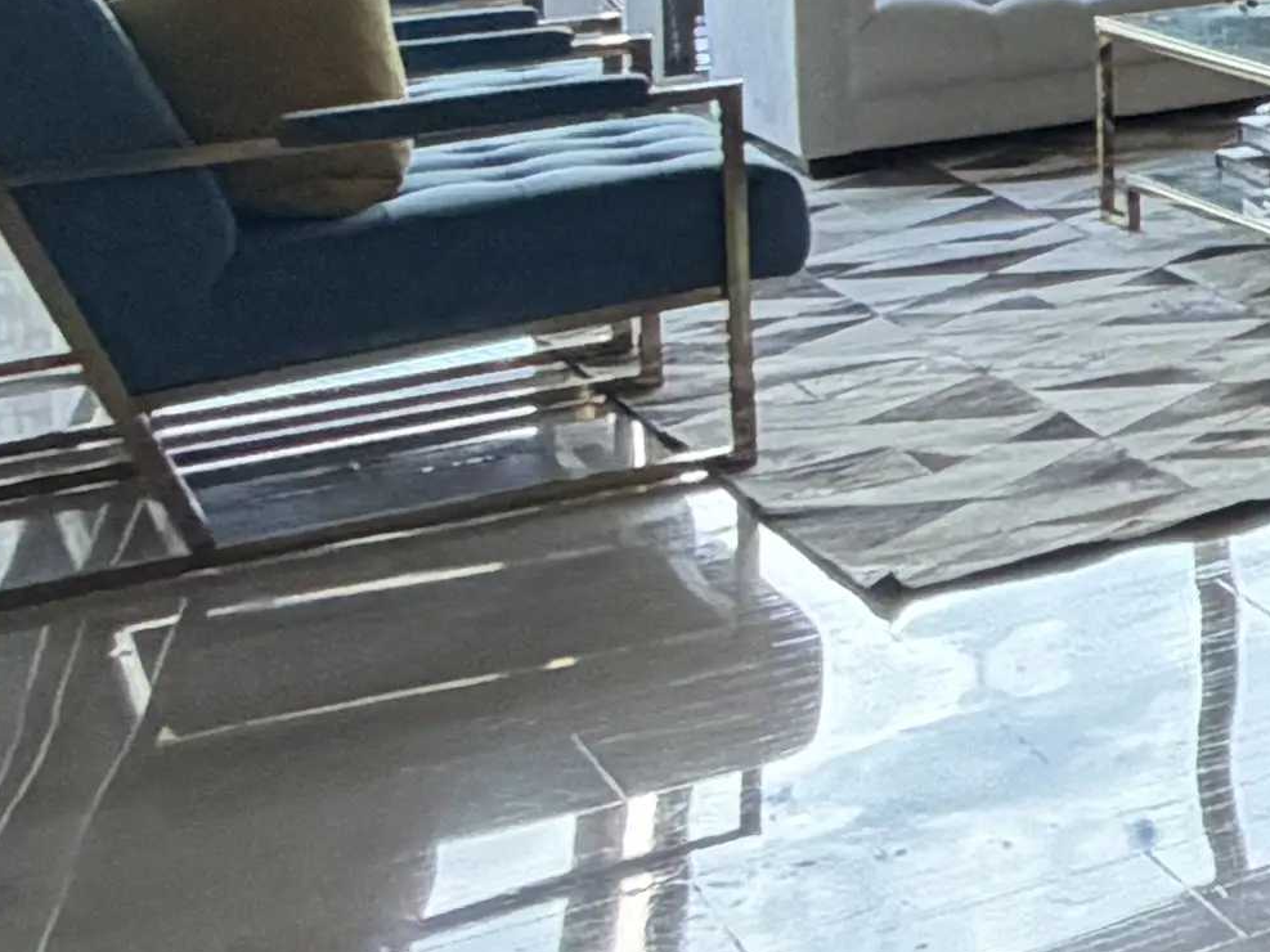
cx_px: 3477
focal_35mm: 81
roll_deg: +0.6
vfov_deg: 16.7
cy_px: -422
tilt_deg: -1.3
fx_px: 2971
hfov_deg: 12.9
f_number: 2.2
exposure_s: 1/120
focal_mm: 2.22
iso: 200
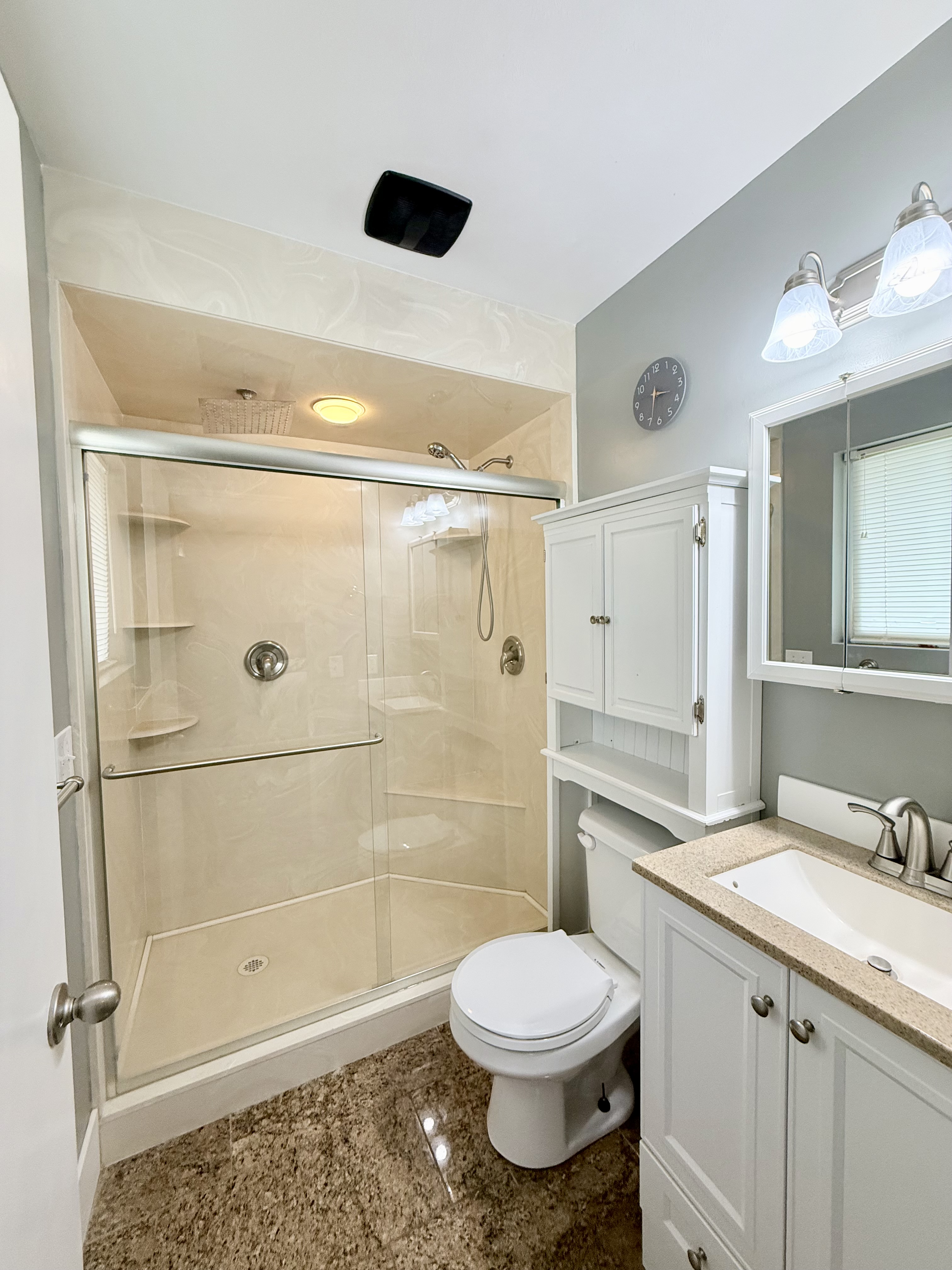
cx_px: 476
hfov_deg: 85.7
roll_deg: +0.8
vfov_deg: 102.1
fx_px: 513
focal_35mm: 14
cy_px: 635
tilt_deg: -2.6
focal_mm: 2.22
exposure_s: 1/120
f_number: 2.2
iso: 200
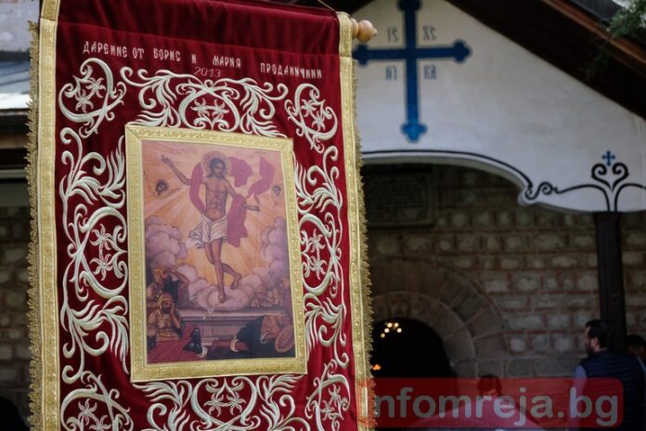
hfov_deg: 40.3
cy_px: 216
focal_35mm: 49
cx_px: 323
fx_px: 879
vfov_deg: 27.5
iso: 400
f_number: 5.6
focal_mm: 32.5
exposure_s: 1/250
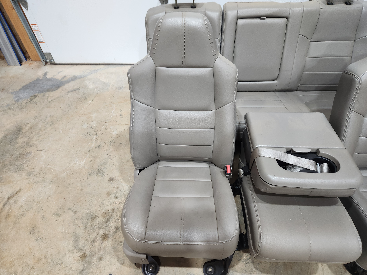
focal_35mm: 23
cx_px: 184
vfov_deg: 58.9
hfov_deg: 73.9
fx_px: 244
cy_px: 138
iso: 160
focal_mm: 5.4
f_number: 1.8
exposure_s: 1/120
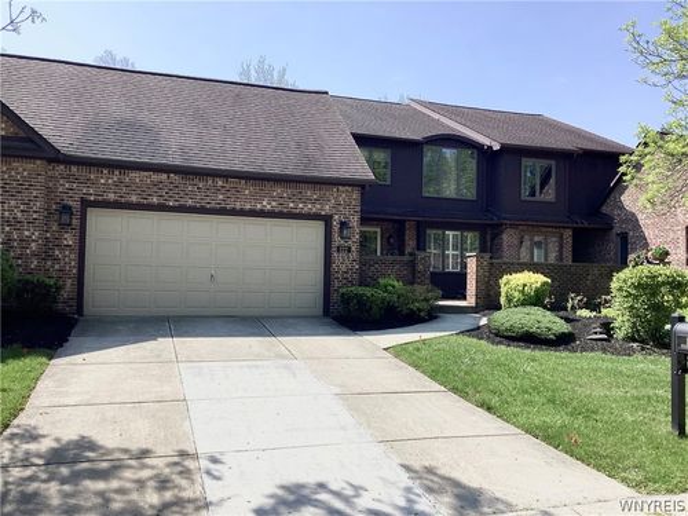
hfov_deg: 58.4
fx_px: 616
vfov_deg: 45.4
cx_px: 344
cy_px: 258
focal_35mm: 31
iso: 25
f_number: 2.4
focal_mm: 3.3
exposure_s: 1/1058
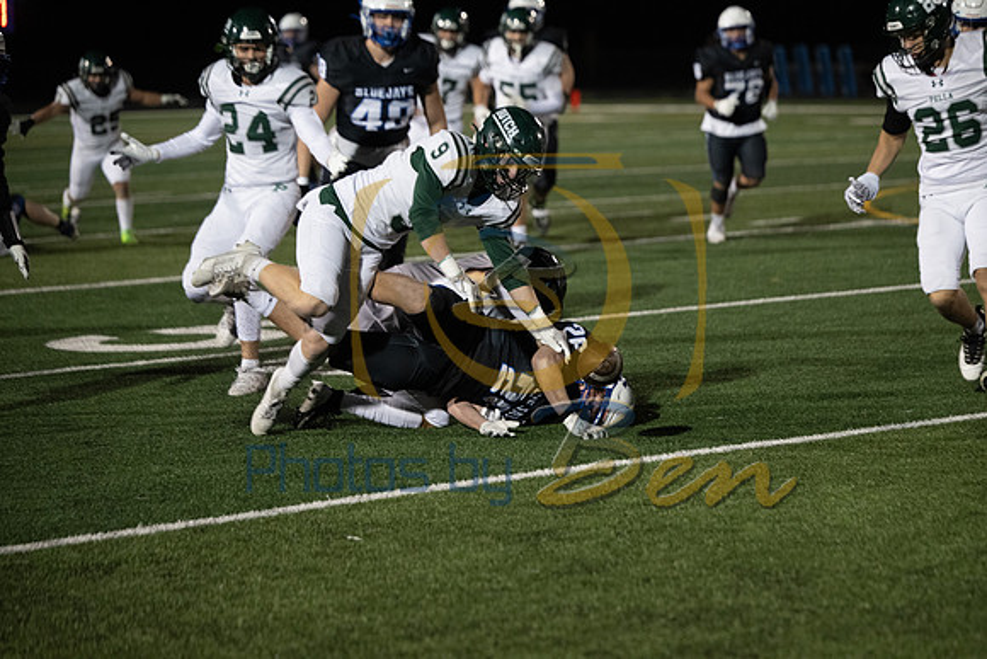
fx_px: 3154
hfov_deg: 17.8
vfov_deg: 11.9
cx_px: 494
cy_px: 330
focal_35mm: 115
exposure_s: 1/1000
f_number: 2.8
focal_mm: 115
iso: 4000
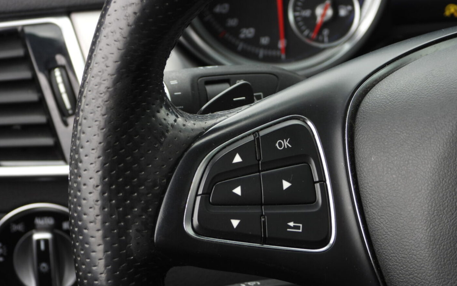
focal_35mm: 123
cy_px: 160
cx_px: 227
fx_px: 1532
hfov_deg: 17.0
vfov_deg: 10.7
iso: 110
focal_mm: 20.7
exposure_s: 1/60
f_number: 4
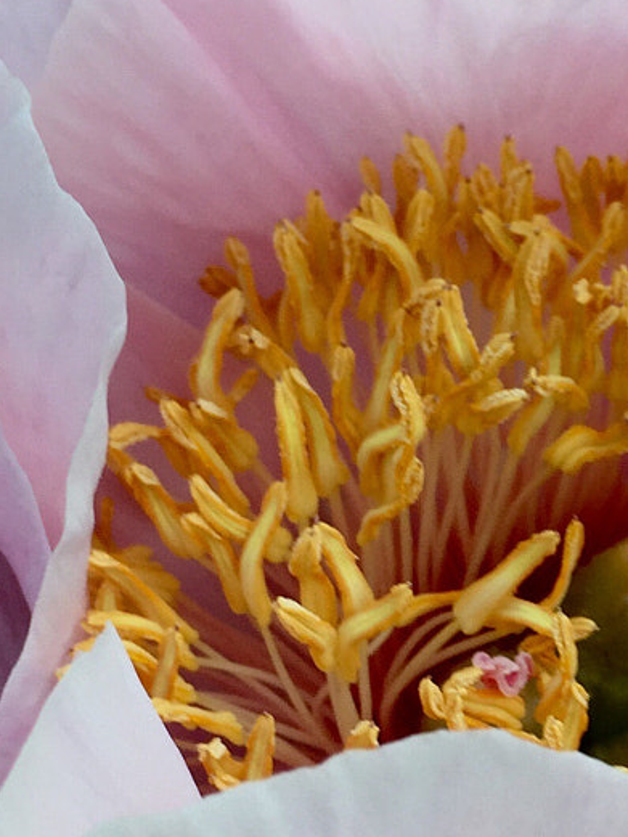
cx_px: 636
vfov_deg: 21.7
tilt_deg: -59.8
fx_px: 2152
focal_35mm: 89
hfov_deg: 16.3
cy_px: 683
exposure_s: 1/60
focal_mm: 4.15
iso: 32
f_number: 2.2
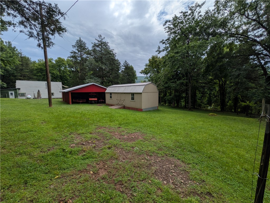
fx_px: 109
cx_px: 135
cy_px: 102
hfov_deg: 102.0
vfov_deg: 85.7
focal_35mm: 14
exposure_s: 1/2674
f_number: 2.2
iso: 41
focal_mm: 1.83
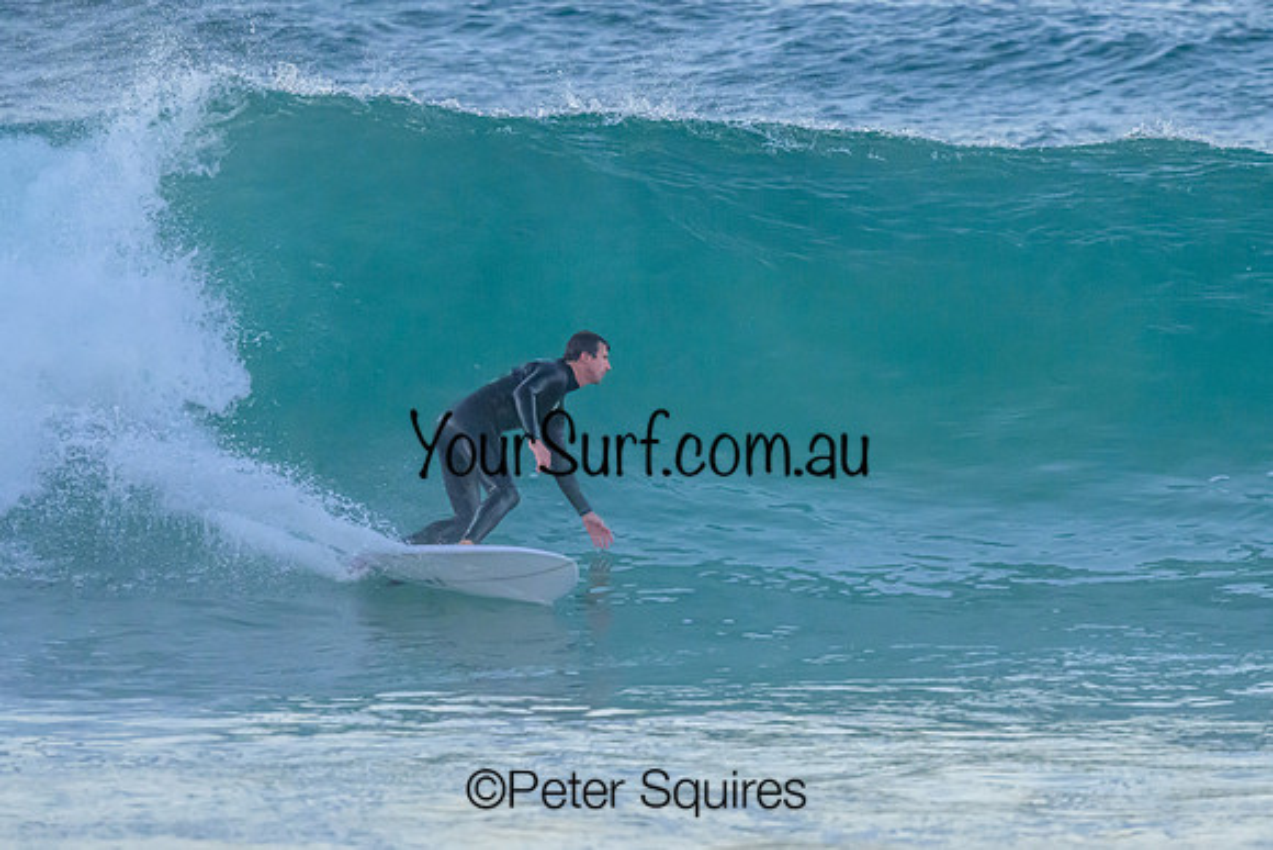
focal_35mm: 990
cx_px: 690
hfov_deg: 2.1
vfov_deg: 1.4
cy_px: 442
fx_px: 35023
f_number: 6.3
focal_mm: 800
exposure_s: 1/1250
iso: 9000
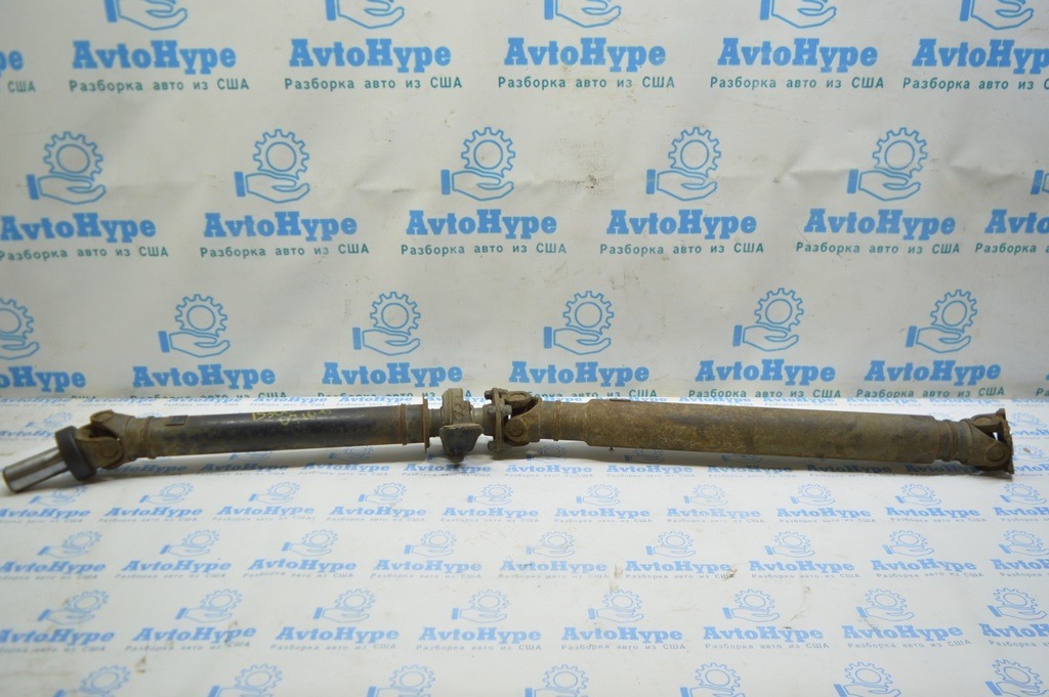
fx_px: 786
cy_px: 348
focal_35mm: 27
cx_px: 524
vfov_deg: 47.9
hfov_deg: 67.4
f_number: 3.5
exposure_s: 1/60
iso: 400
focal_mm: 18
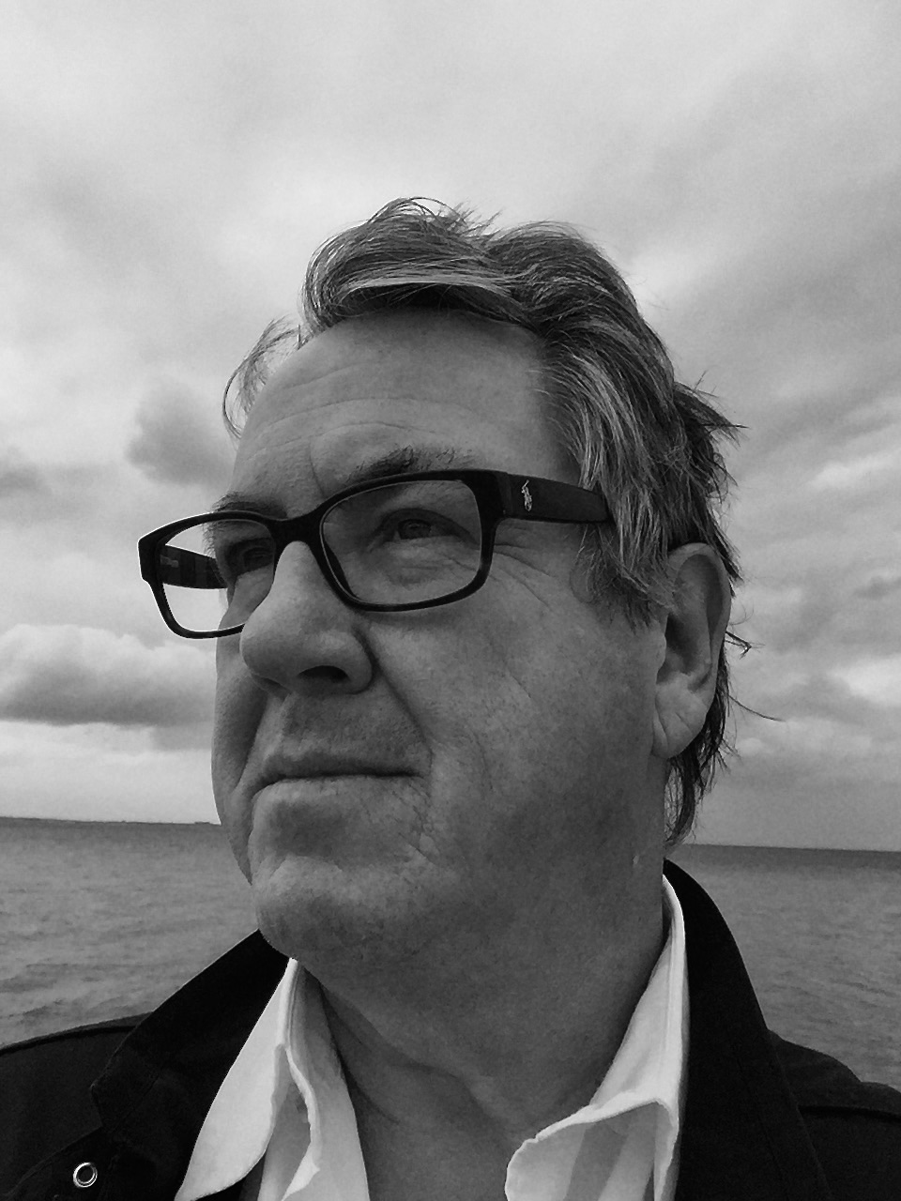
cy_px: 600
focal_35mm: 31
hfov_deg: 45.4
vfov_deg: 58.4
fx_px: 1076
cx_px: 450
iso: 32
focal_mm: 2.65
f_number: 2.2
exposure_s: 1/399
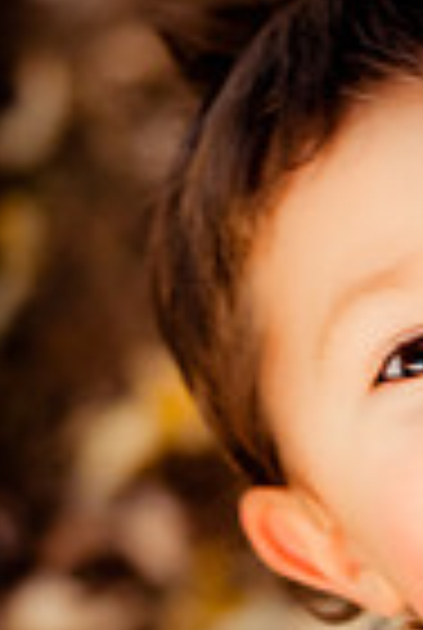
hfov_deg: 5.7
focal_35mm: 241
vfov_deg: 8.5
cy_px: 688
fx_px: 4226
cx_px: 641
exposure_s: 1/160
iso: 400
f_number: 2.8
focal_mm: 50
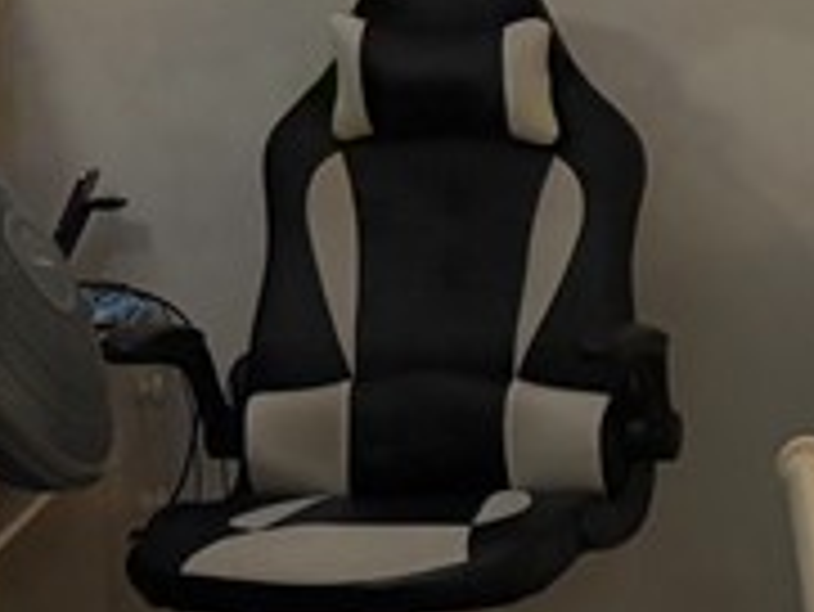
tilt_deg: -9.5
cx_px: 1561
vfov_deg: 10.1
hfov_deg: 12.1
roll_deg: +0.4
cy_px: 333
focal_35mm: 147
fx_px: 3459
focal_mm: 5.96
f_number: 1.6
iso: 250
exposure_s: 1/120
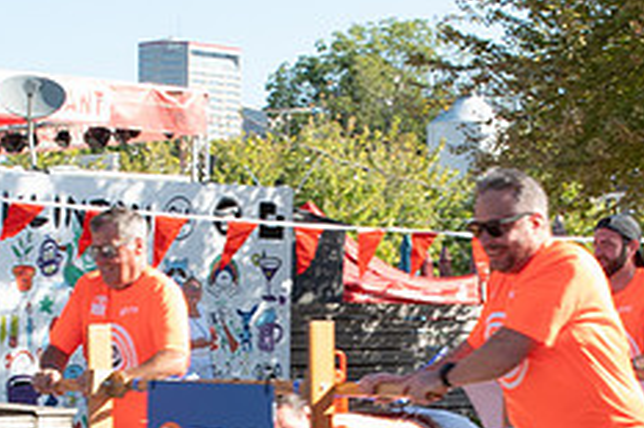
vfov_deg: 11.1
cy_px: 544
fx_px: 2145
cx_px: 343
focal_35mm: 120
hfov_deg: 17.1
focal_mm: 24
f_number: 11
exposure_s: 1/200
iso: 500
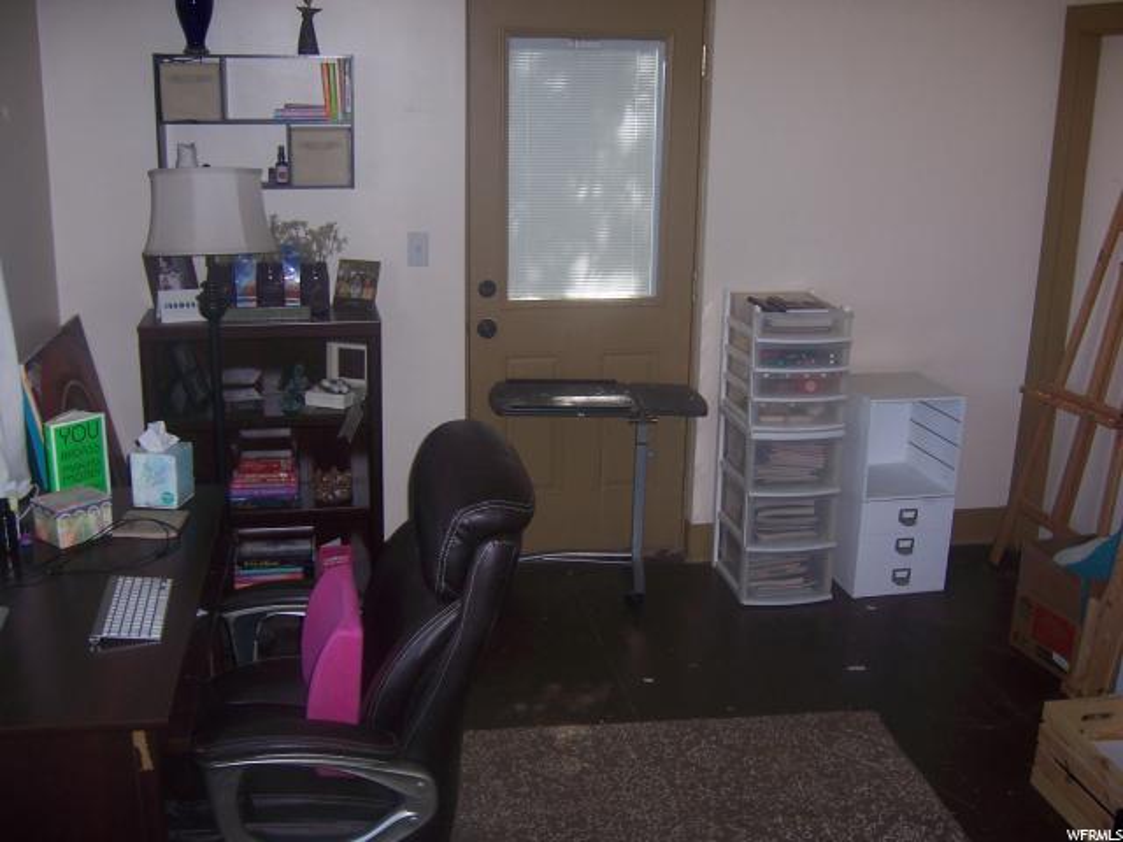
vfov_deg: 39.7
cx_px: 562
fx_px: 1168
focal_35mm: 36
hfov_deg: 51.4
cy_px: 421
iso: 80
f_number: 2.8
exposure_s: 1/60
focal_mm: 6.2
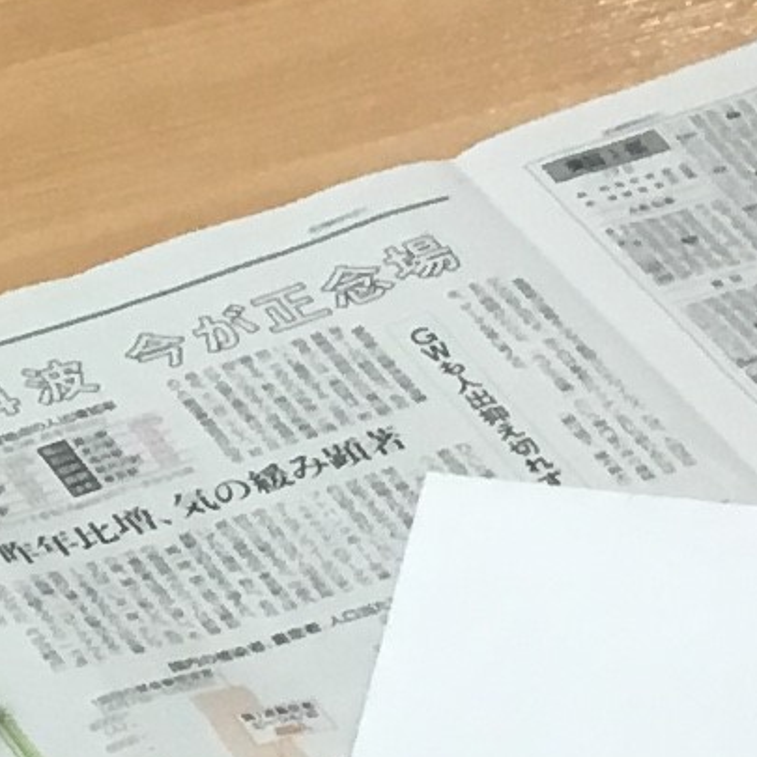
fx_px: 5468
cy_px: 888
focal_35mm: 221
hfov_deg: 7.6
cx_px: -695
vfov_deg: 7.9
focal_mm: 3.3
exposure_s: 1/30
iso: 25
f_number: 2.4
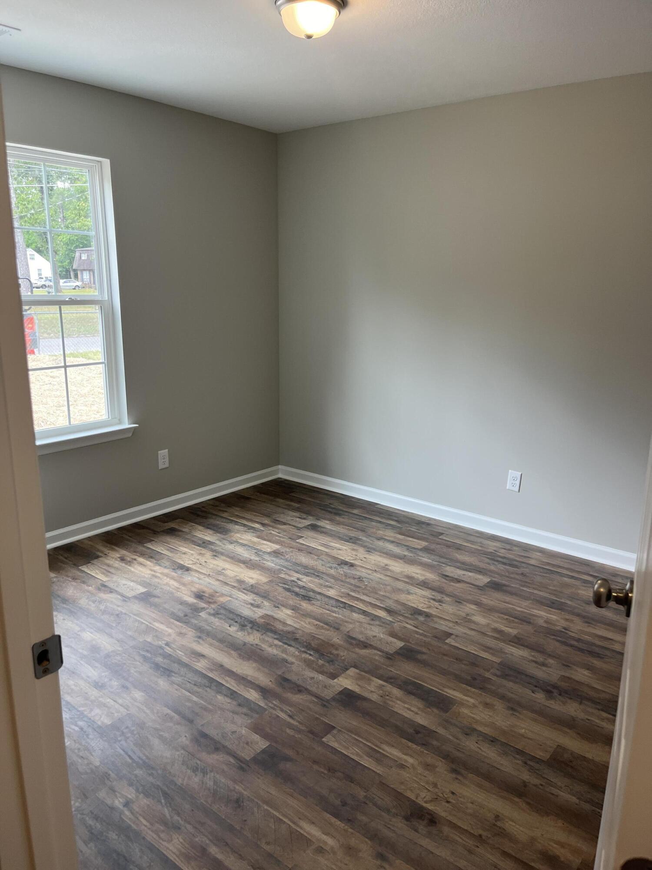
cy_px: 435
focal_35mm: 26
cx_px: 326
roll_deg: +0.5
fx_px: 653
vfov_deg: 67.3
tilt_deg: -14.9
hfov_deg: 53.1
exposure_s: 1/120
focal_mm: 5.1
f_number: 1.6
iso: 125
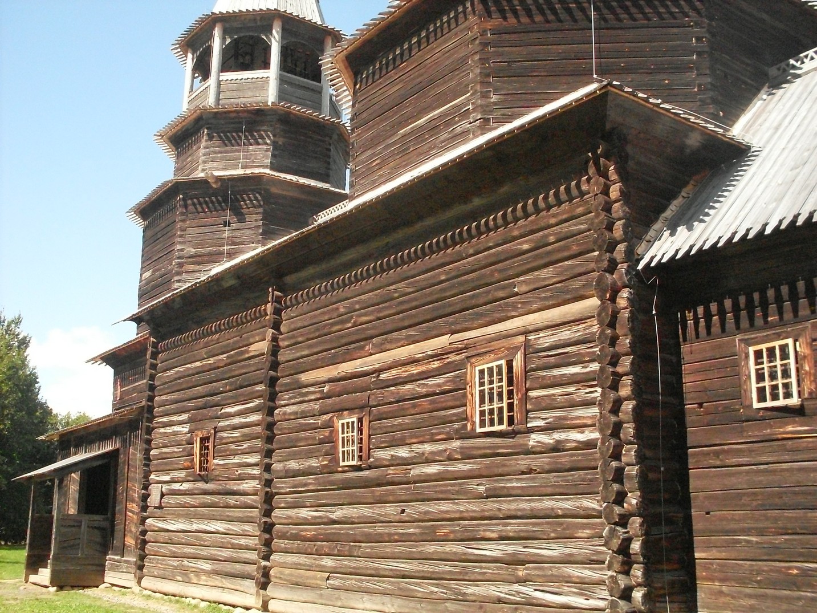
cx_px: 408
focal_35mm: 38
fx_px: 897
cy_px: 306
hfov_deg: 49.0
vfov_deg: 37.7
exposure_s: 1/350
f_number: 8.4
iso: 400
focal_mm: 6.3
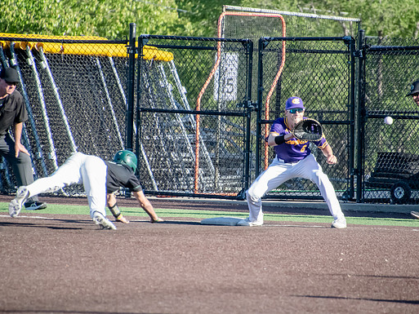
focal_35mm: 571
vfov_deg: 2.6
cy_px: 157
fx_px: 6913
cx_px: 231
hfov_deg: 3.5
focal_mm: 350
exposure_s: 1/2000
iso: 2500
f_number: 6.3
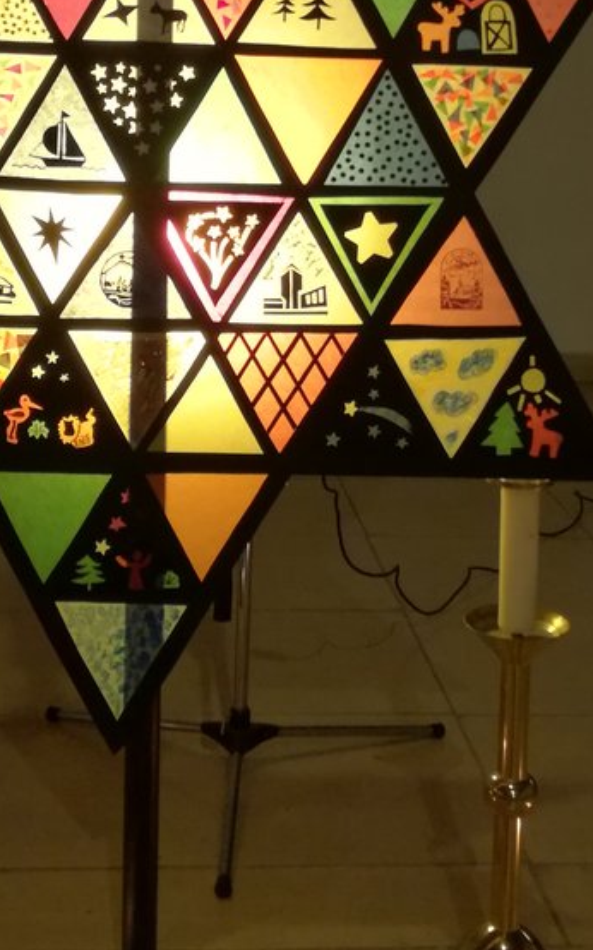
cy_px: 197
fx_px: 1604
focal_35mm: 62
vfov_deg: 32.1
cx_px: 273
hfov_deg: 20.9
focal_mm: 3.79
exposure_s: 1/33.3
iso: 320
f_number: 2
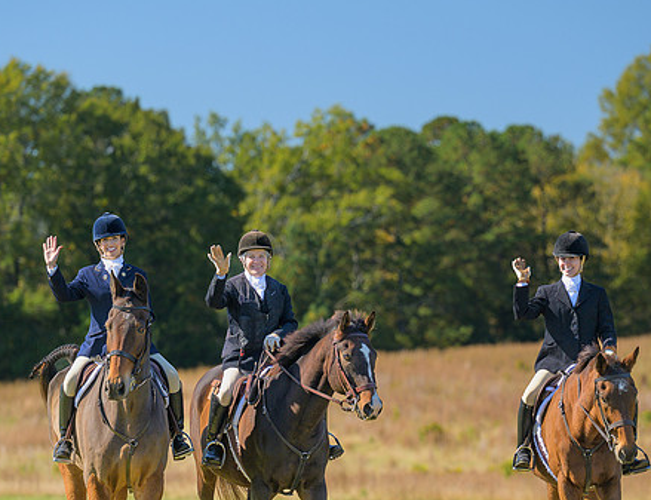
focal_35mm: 239
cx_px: 337
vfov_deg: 6.3
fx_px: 4533
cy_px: 311
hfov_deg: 8.2
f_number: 4
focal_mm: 165
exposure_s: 1/500
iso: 200
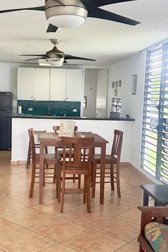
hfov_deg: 29.1
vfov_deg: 42.7
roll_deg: -0.6
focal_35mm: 46
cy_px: 128
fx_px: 322
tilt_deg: -7.7
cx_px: 65
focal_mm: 6.76
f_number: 1.78
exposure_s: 1/120
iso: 200
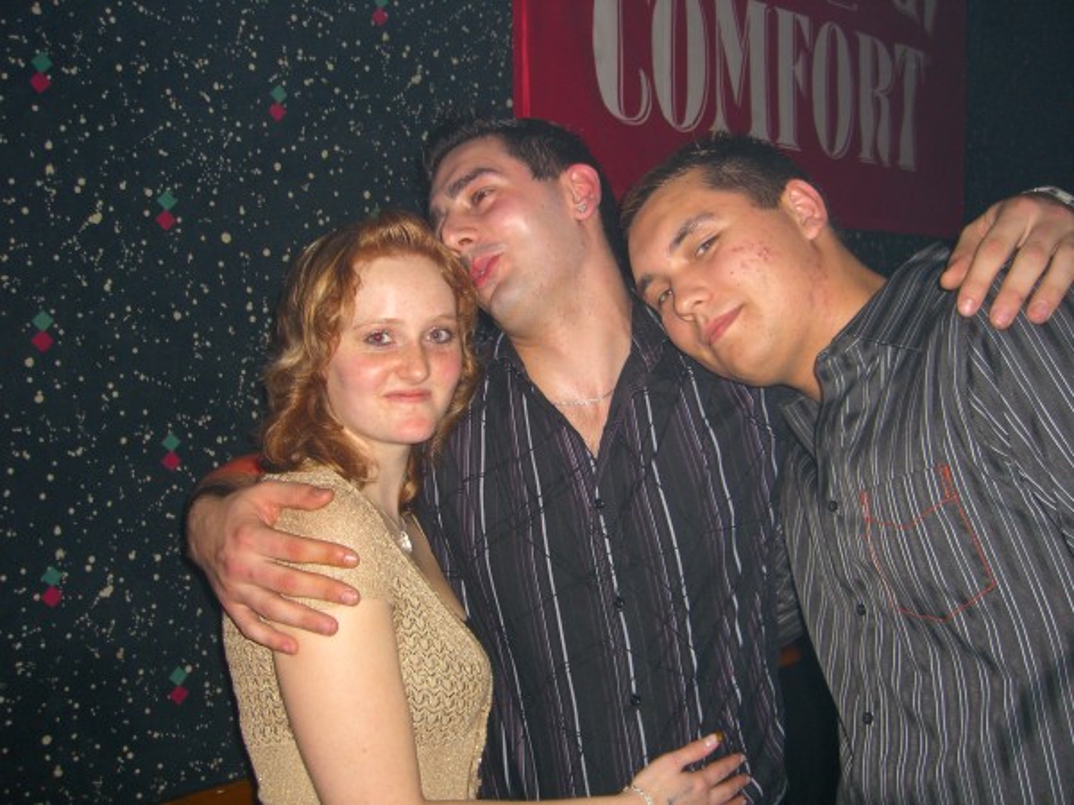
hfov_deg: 49.0
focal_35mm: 38
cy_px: 402
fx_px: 1179
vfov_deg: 37.7
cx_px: 537
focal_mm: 7.9
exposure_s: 1/60
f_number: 2.8
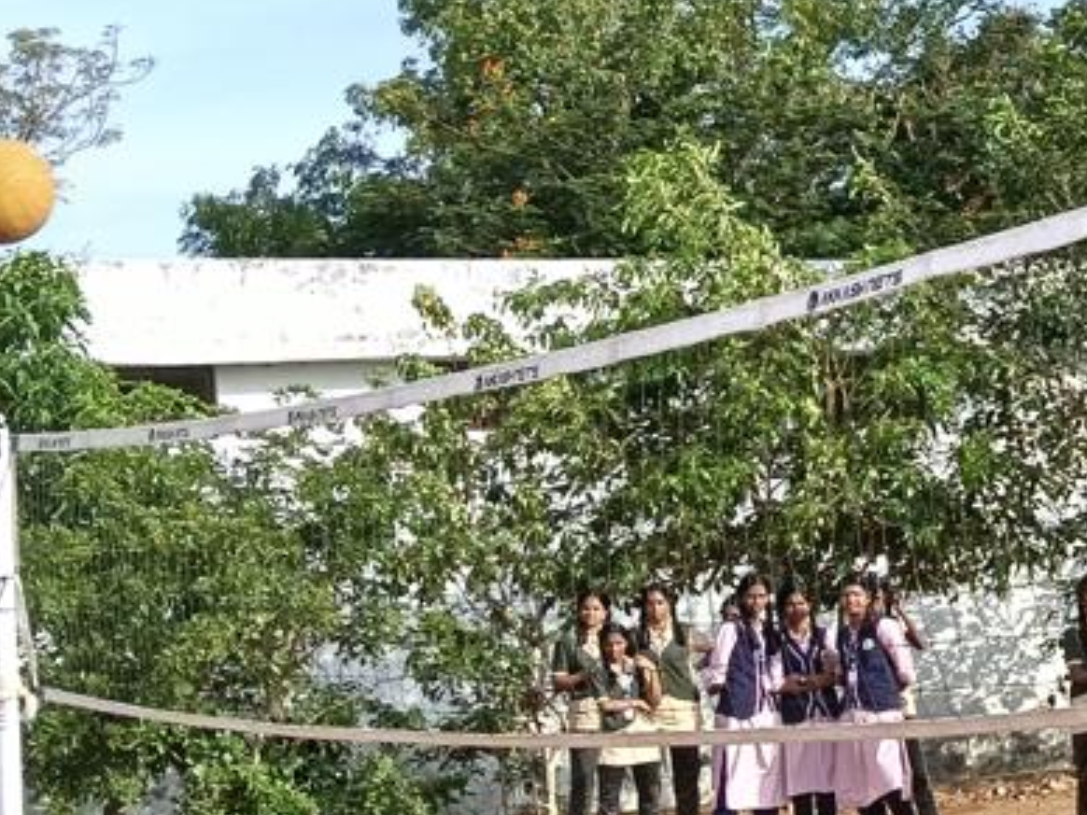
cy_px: 518
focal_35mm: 87
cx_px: 1409
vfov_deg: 16.9
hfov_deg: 20.6
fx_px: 2732
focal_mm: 3.98
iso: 50
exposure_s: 1/303
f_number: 1.8
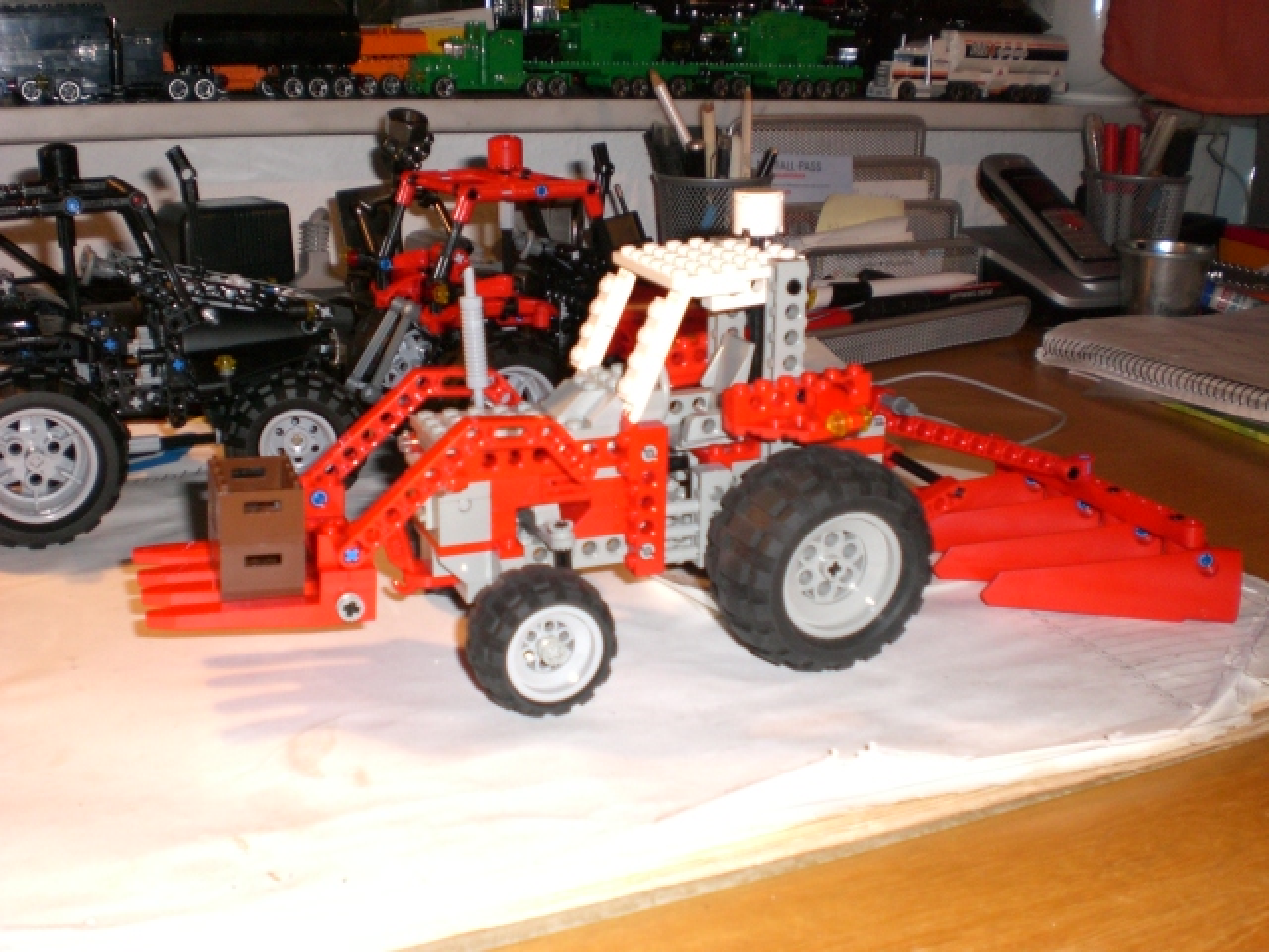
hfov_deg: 49.0
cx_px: 634
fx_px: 1393
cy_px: 476
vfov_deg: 37.7
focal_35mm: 38
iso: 200
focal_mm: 6.3
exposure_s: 1/60
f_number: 3.1
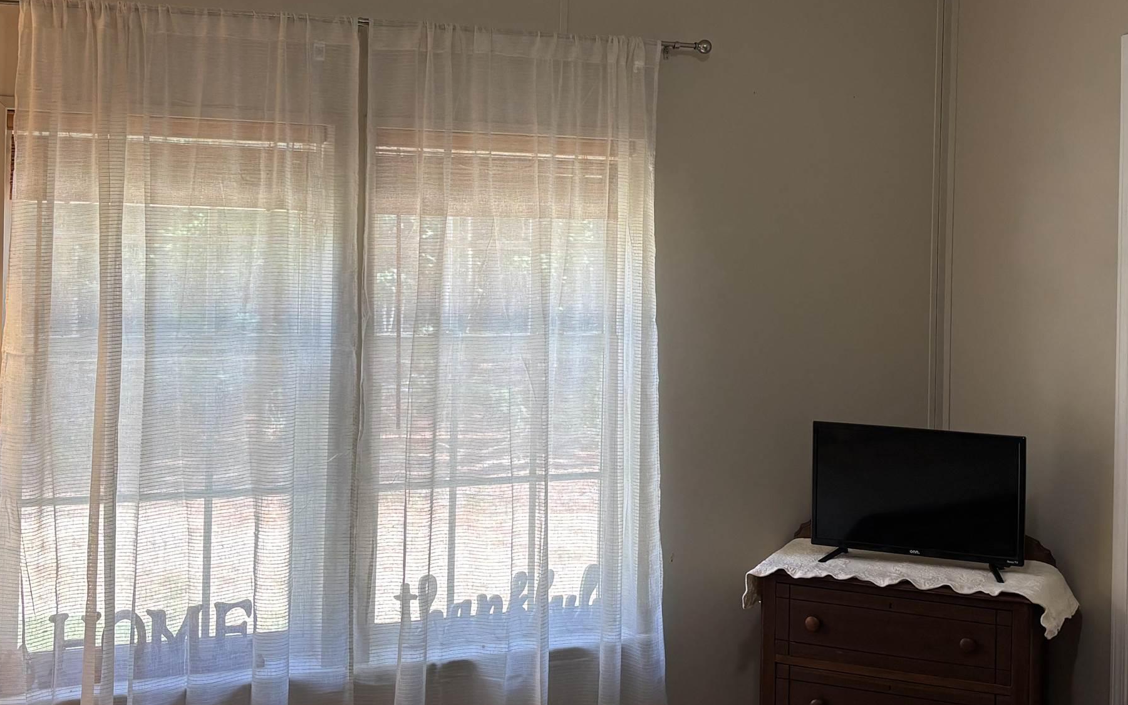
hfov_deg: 42.6
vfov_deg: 27.3
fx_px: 1445
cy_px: 244
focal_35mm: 47
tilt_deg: +0.4
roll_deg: -1.7
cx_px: 603
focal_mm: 5.96
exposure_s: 1/120
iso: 80
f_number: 1.6
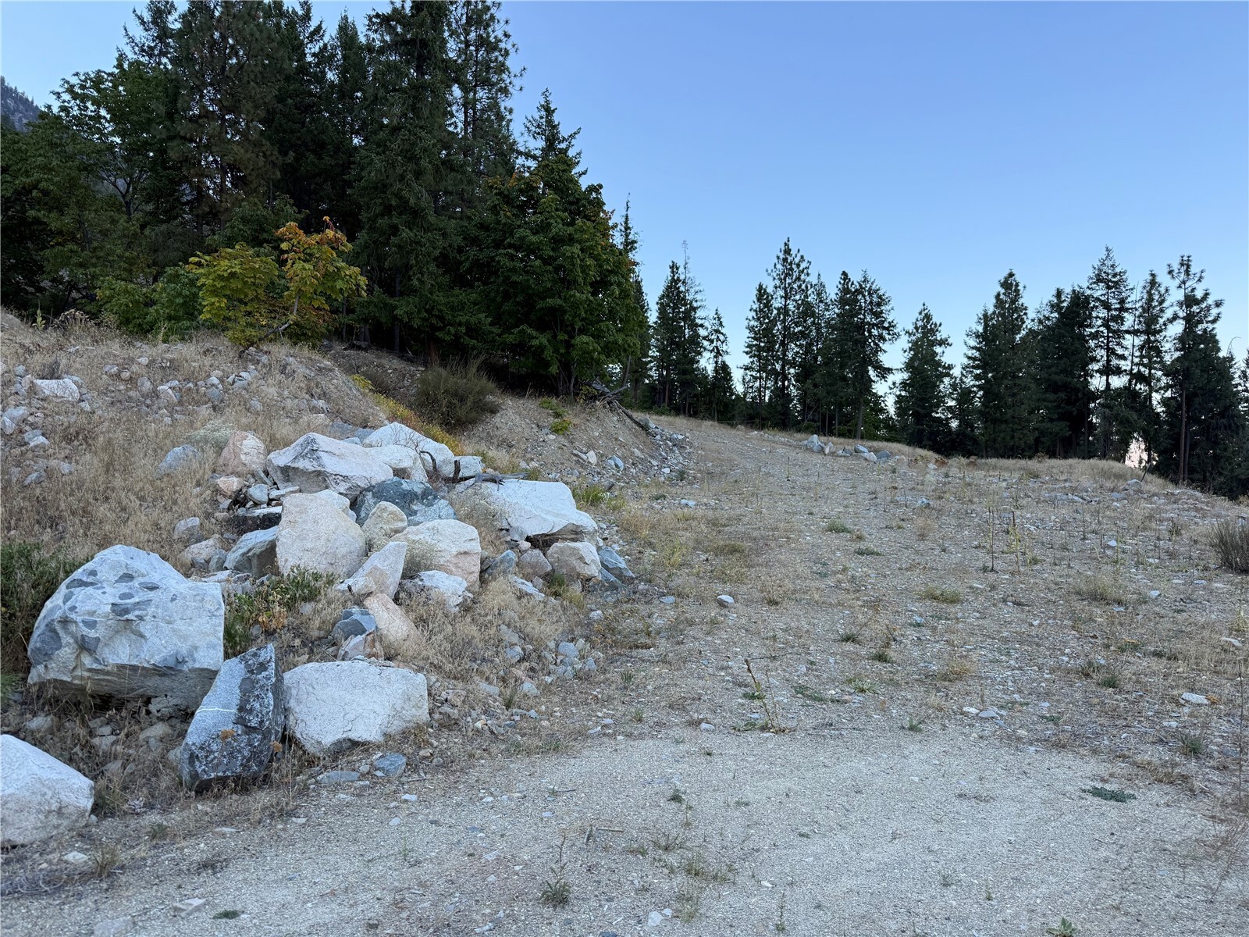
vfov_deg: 56.8
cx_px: 624
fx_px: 866
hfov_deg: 71.6
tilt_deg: +3.9
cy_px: 468
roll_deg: -0.6
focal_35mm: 24
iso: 100
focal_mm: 6.76
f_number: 1.78
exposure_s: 1/1018
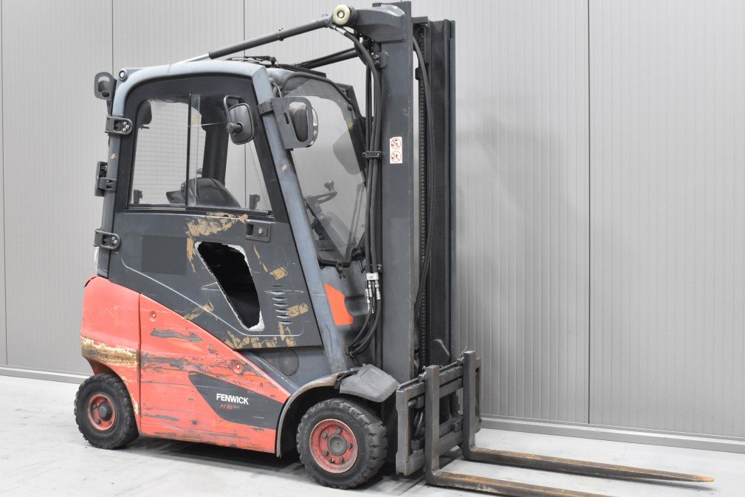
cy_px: 241
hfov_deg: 43.9
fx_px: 923
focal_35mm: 45
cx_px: 320
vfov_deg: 30.1
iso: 1600
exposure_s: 1/15
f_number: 6.3
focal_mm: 25
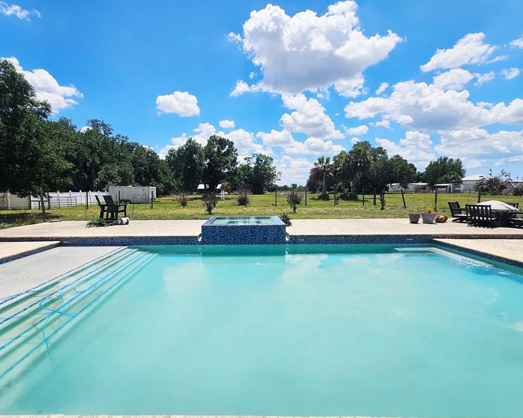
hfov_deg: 100.5
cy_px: 210
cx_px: 239
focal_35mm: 14
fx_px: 217
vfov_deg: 88.0
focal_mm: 2.2
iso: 50
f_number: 2.2
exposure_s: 1/10000
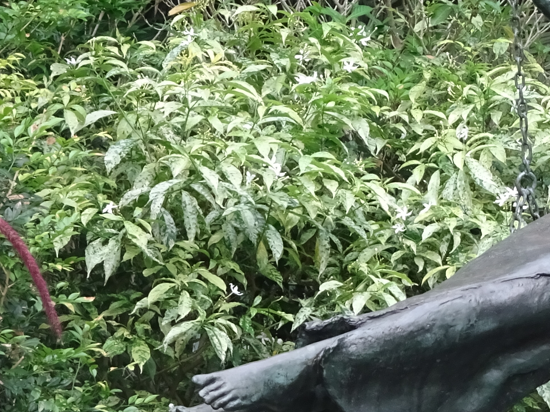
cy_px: 12
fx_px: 4480
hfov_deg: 7.0
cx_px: 552
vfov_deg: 5.3
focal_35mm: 282
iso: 500
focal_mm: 19.1
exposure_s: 1/125
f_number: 5.6
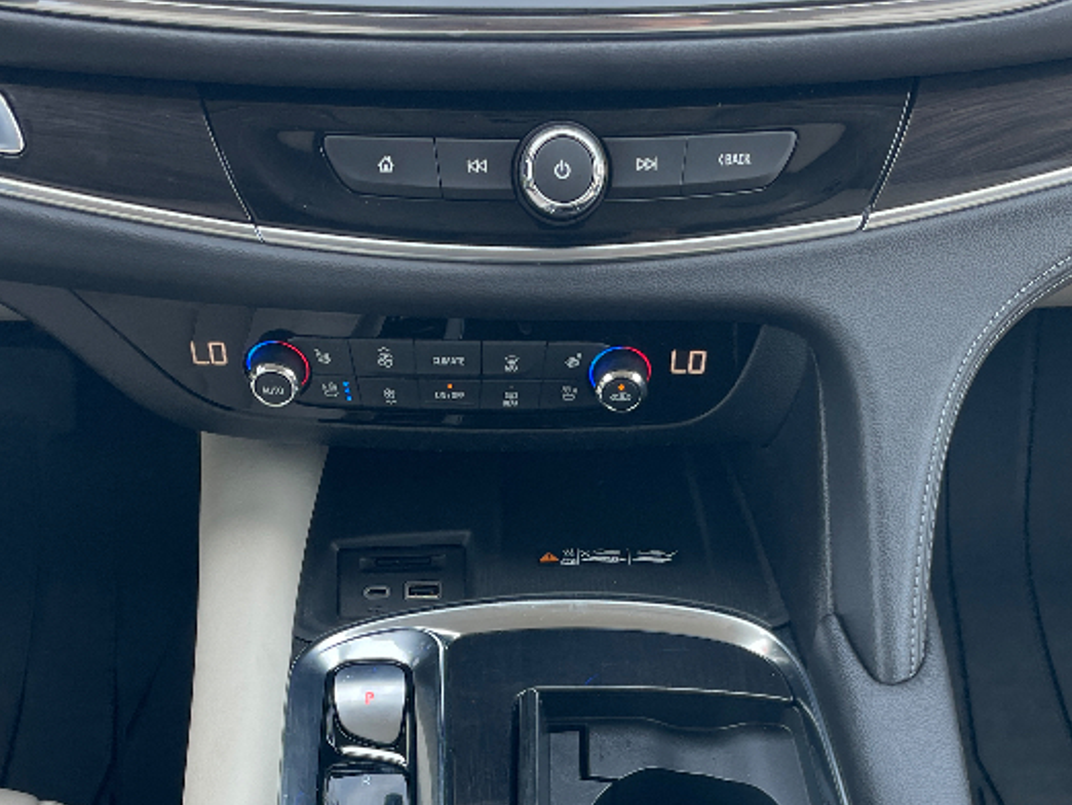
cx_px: 554
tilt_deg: -53.7
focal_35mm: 51
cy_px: 758
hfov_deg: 37.5
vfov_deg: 27.3
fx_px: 1580
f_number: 1.6
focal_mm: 4.2
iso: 32
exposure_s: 1/156
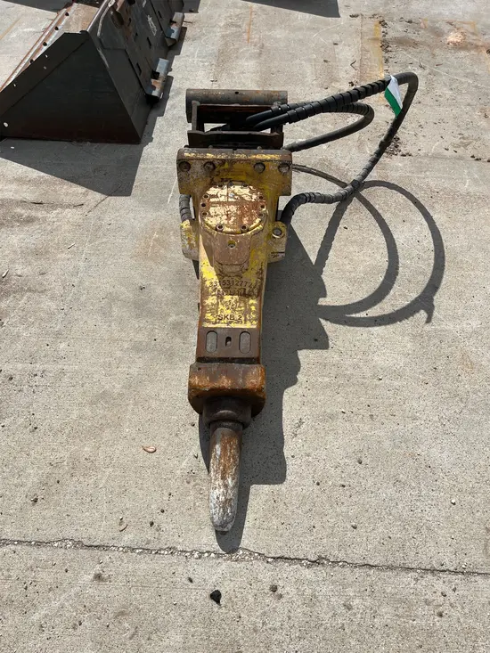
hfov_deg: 53.1
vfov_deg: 67.3
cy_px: 326
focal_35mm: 26
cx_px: 245
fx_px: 491
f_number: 1.6
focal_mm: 5.1
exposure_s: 1/6897
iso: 50
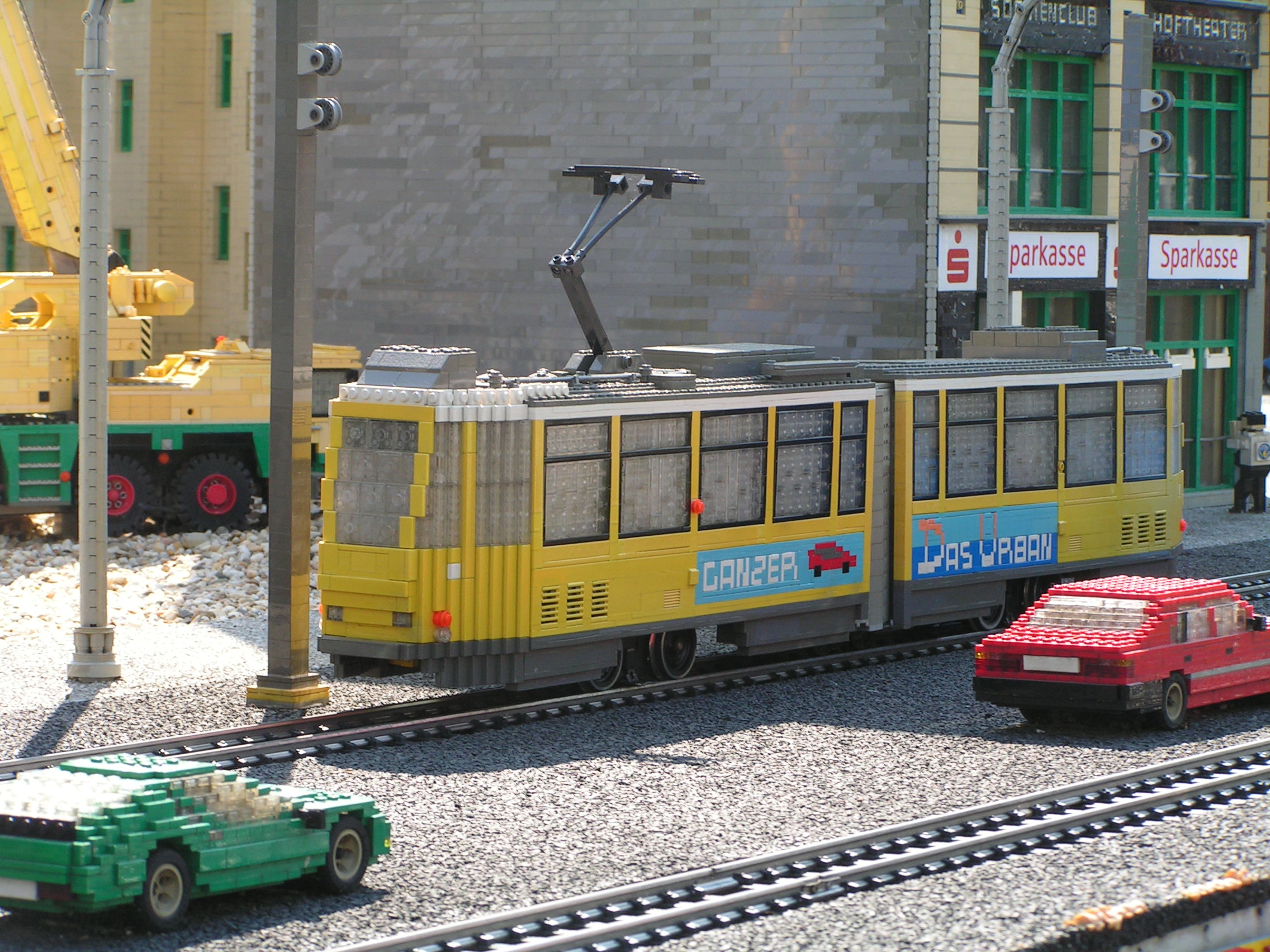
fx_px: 4586
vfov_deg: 11.9
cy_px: 476
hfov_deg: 15.8
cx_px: 635
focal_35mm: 125
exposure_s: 1/200
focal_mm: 20.8
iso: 50
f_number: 4
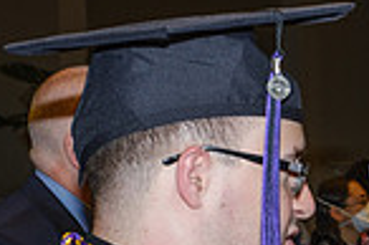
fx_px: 1628
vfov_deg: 8.3
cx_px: 478
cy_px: 415
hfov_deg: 12.5
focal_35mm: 159
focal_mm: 26.6
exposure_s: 1/60
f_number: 5.6
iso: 800
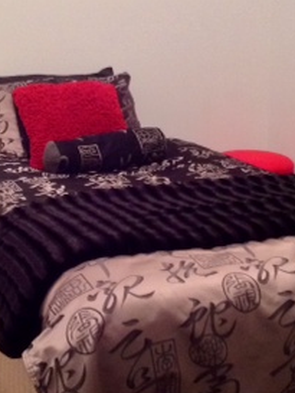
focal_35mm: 82
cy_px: 155
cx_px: 118
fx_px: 931
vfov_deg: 23.8
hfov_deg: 18.0
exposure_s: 1/17
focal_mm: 4.28
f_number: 2.4
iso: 400
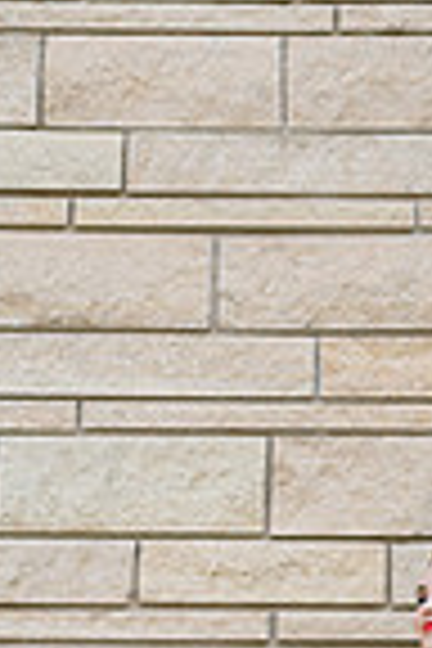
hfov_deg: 8.6
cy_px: 225
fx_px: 2808
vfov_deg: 13.1
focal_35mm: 156
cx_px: 614
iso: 100
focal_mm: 50
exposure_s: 1/500
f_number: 4
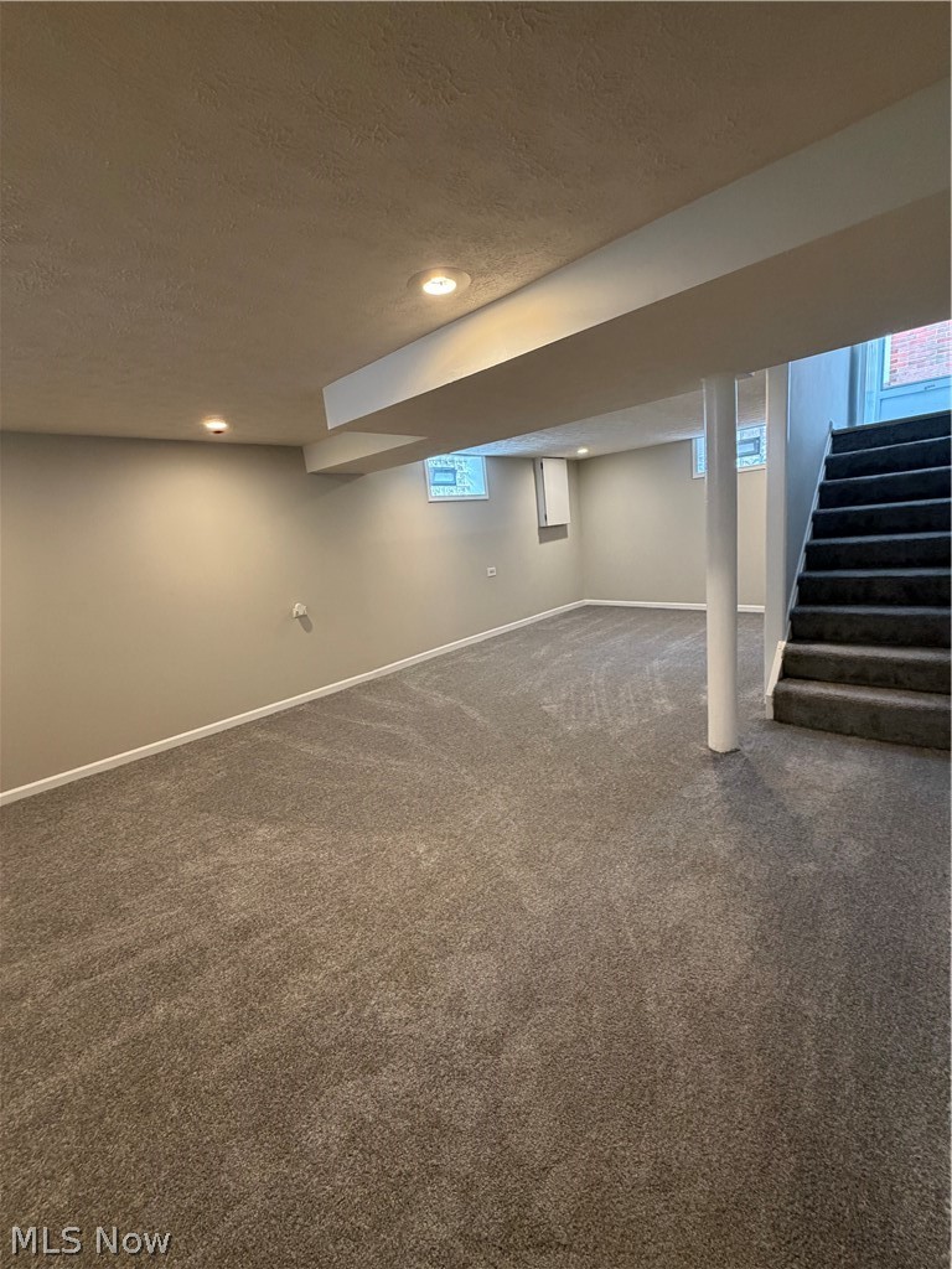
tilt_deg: -11.8
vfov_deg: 102.1
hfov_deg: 85.7
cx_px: 476
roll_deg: +6.5
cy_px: 634
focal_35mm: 14
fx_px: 513
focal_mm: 2.22
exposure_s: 1/60
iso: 320
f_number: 2.2
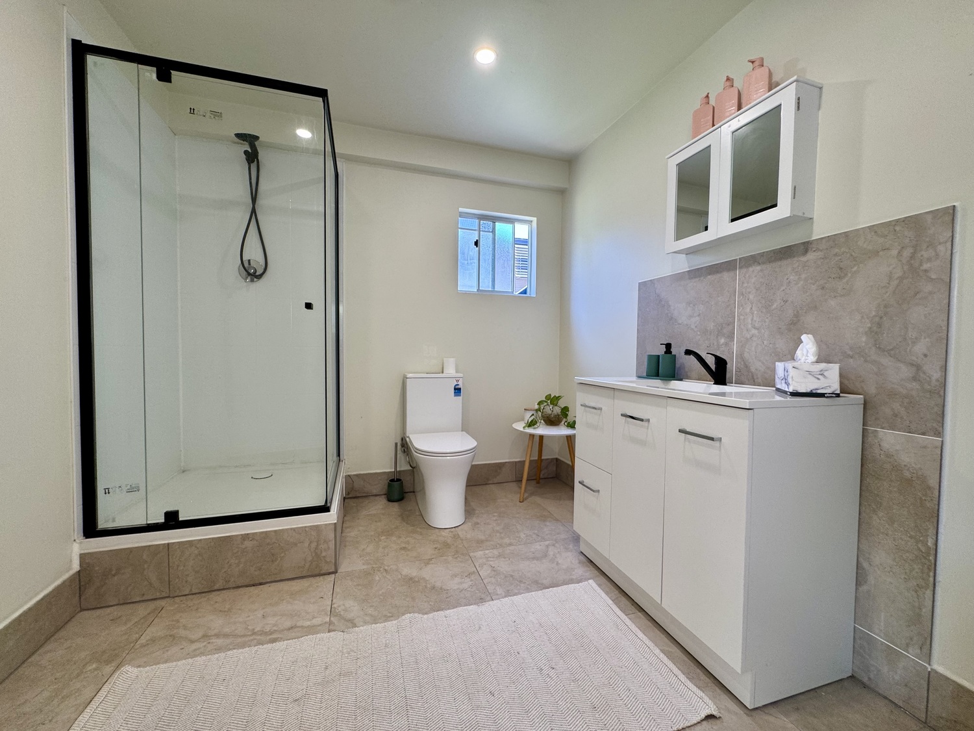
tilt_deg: -3.6
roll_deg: -0.9
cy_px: 366
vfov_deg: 85.7
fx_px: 394
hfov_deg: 102.1
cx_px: 487
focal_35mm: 14
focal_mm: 2.22
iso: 100
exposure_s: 1/100
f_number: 2.2
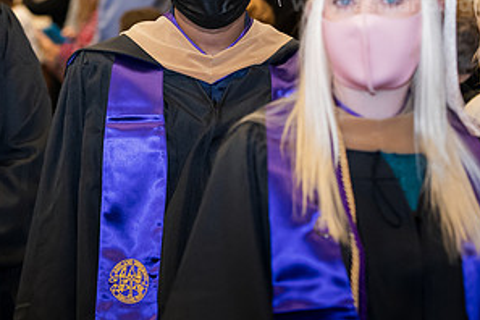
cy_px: 38
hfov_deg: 12.4
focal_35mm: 166
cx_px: 218
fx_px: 2213
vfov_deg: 8.2
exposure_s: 1/200
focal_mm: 85
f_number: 4
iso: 2000
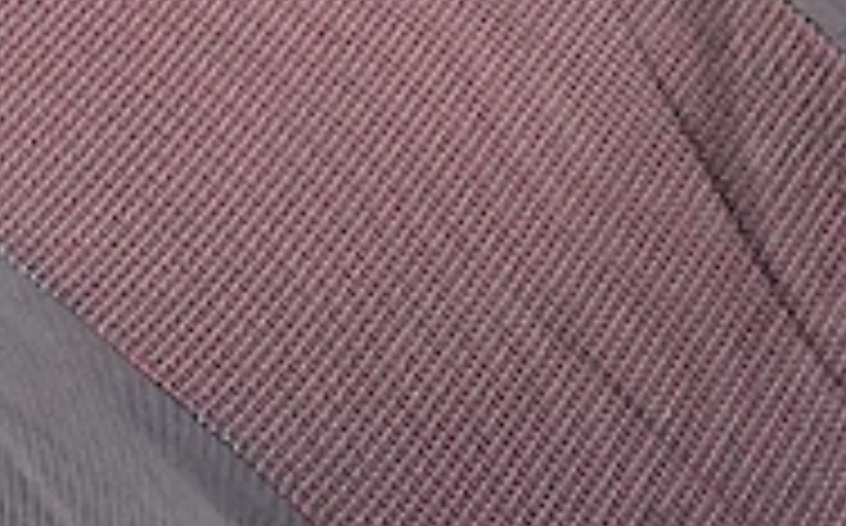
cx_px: 392
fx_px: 2395
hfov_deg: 20.0
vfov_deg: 10.5
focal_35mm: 104
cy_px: -800
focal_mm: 5.54
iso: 320
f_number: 1.8
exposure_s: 1/50
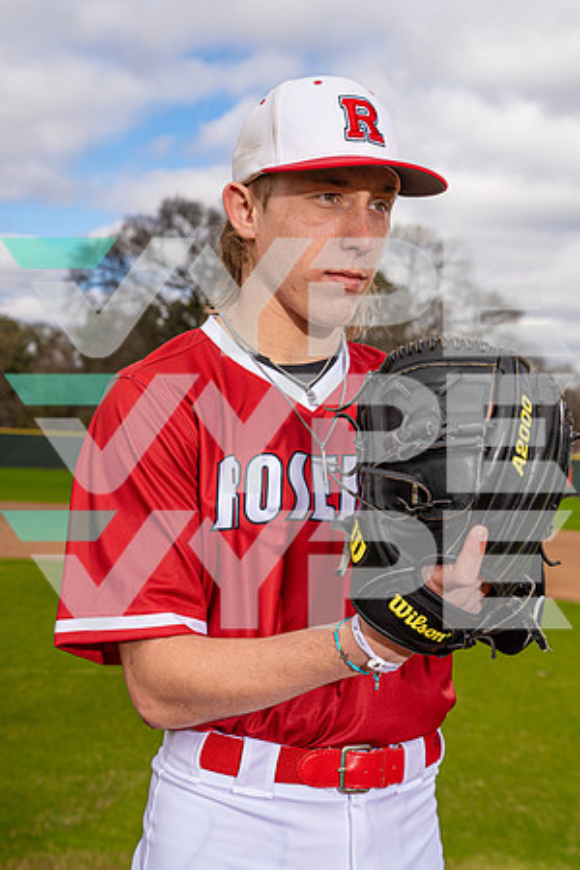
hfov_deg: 26.5
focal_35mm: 51
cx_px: 290
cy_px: 435
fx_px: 1232
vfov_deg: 38.9
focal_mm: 51
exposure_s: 1/250
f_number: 6.3
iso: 100
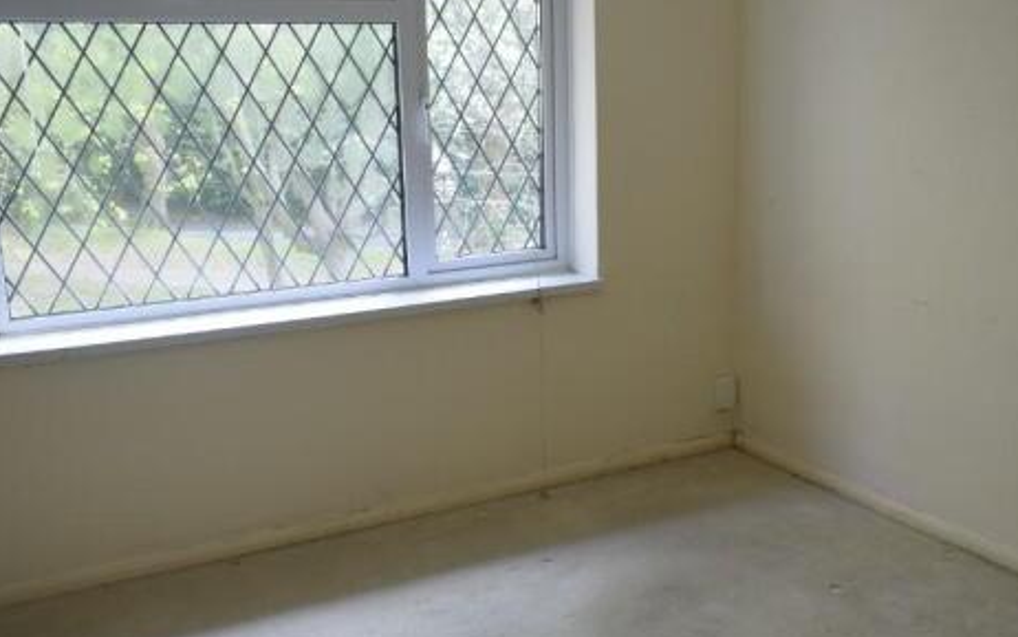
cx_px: 574
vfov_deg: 32.8
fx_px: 1082
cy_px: 356
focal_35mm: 39
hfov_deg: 50.2
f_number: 5
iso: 400
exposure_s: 1/100
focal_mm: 18
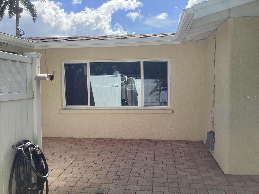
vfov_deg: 45.4
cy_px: 97
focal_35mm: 31
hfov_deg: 58.4
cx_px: 130
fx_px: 232
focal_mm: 3.3
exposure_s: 1/1404
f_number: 2.4
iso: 25
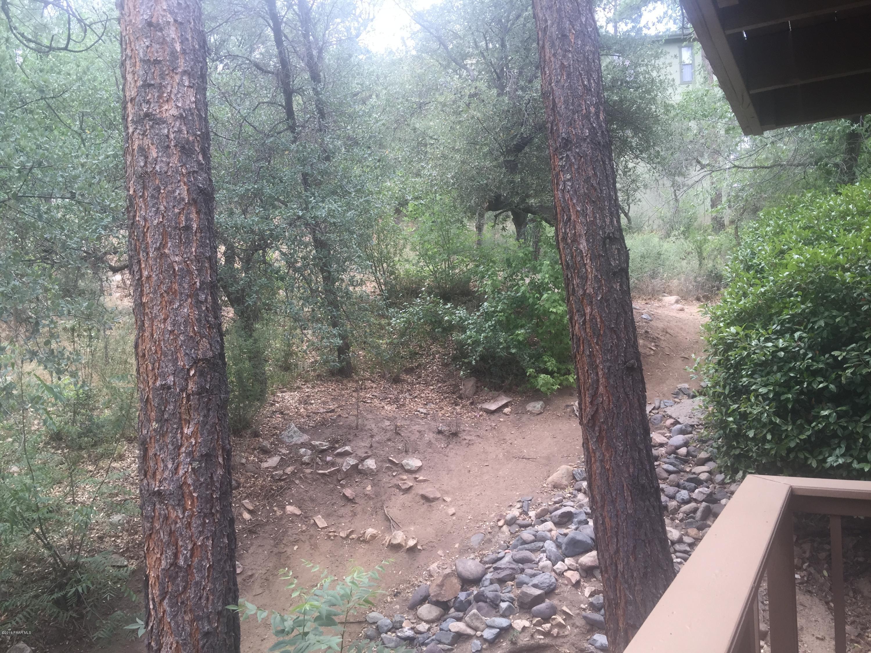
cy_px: 326
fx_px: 730
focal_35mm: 29
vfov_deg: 48.2
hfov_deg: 61.7
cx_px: 436
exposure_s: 1/168
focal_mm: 4.15
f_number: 2.2
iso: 32
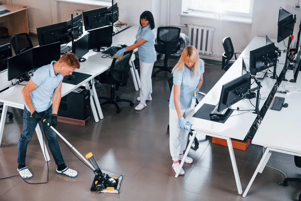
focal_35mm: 56
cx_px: 150
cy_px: 100
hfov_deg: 35.6
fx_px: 468
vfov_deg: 24.2
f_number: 2.8
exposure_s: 1/200
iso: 1600
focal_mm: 56
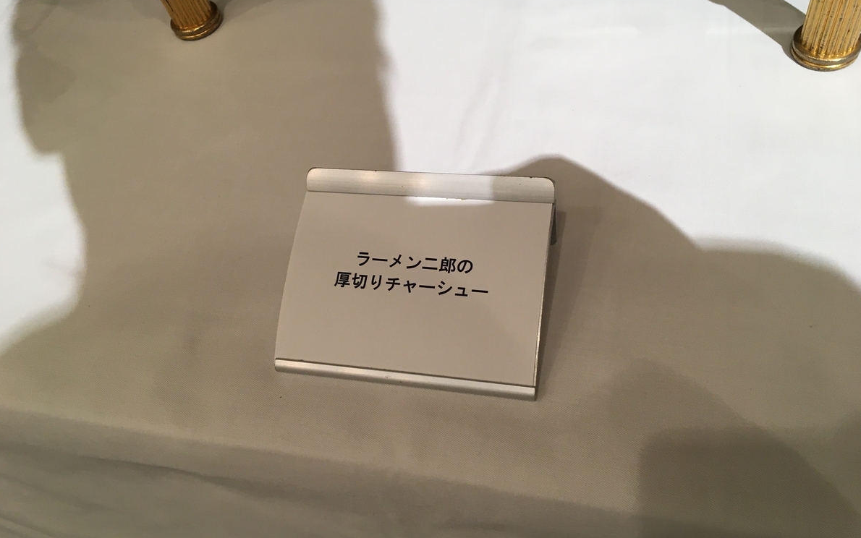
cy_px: 286
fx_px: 727
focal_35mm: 31
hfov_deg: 61.2
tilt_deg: -52.5
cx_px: 431
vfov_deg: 40.6
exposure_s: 1/30
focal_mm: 4.15
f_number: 2.2
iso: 32
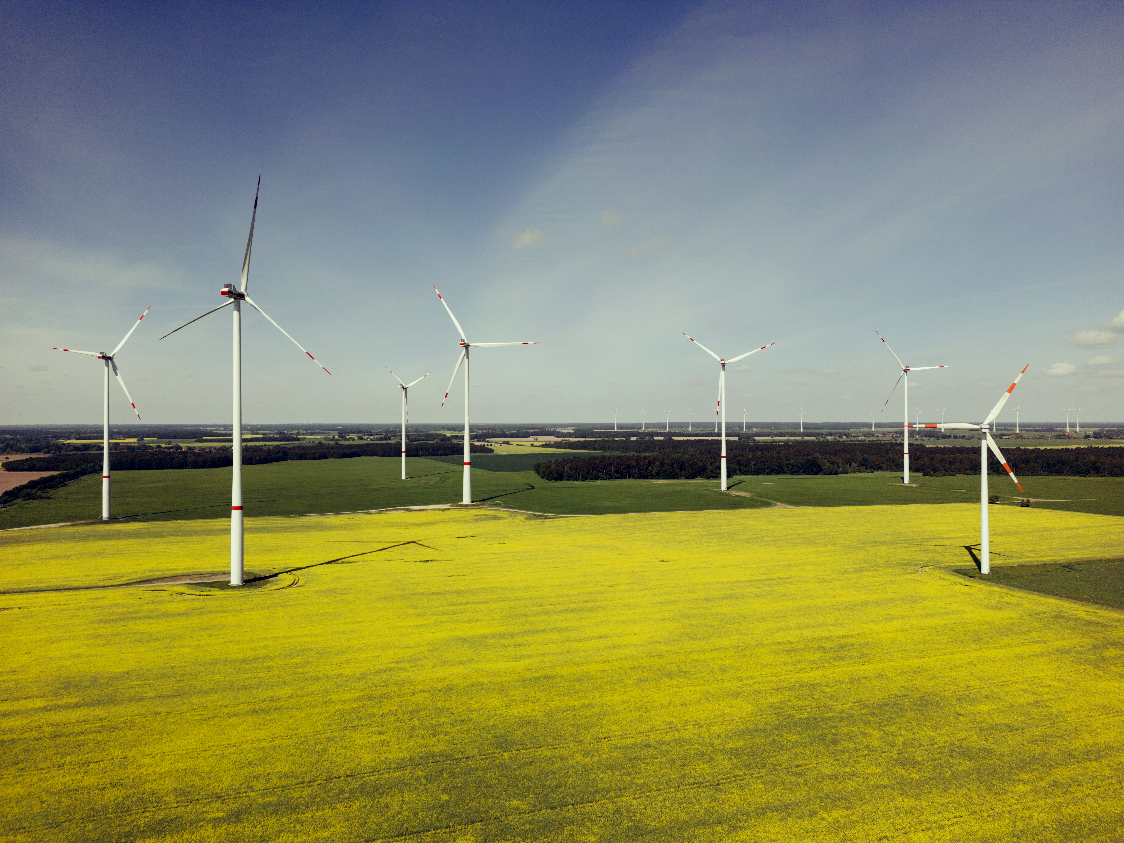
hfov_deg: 71.6
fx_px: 779
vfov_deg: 56.8
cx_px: 562
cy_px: 422
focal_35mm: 24
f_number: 1.7
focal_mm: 6.7
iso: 100
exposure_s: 1/80
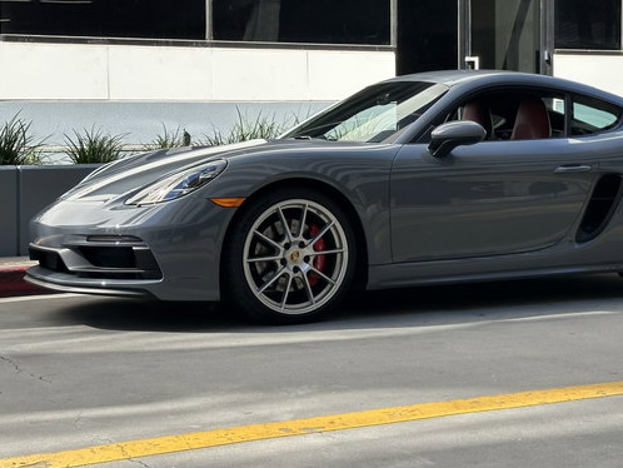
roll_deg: -0.1
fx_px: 1332
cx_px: 403
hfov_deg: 26.2
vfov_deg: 19.8
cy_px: 133
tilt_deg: -1.8
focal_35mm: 74
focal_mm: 6.86
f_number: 1.78
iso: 64
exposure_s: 1/1323
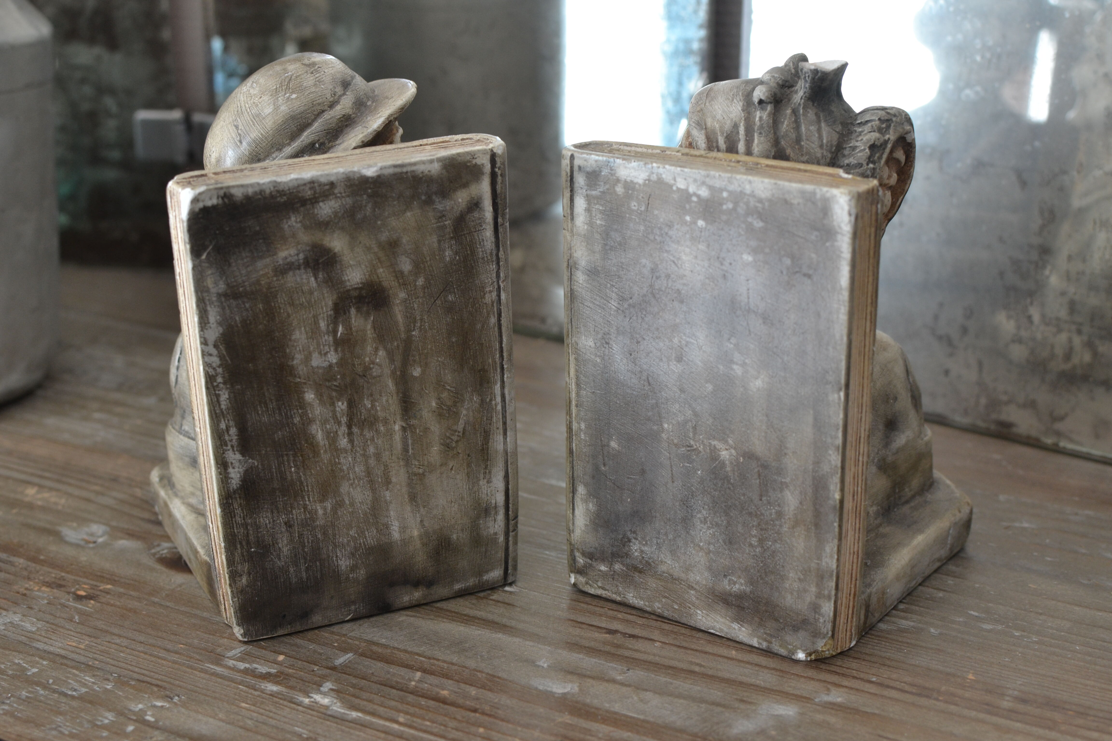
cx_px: 556
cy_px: 370
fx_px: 1622
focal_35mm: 52
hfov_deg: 37.9
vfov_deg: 25.8
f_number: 4.5
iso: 400
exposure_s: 1/80
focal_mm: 35
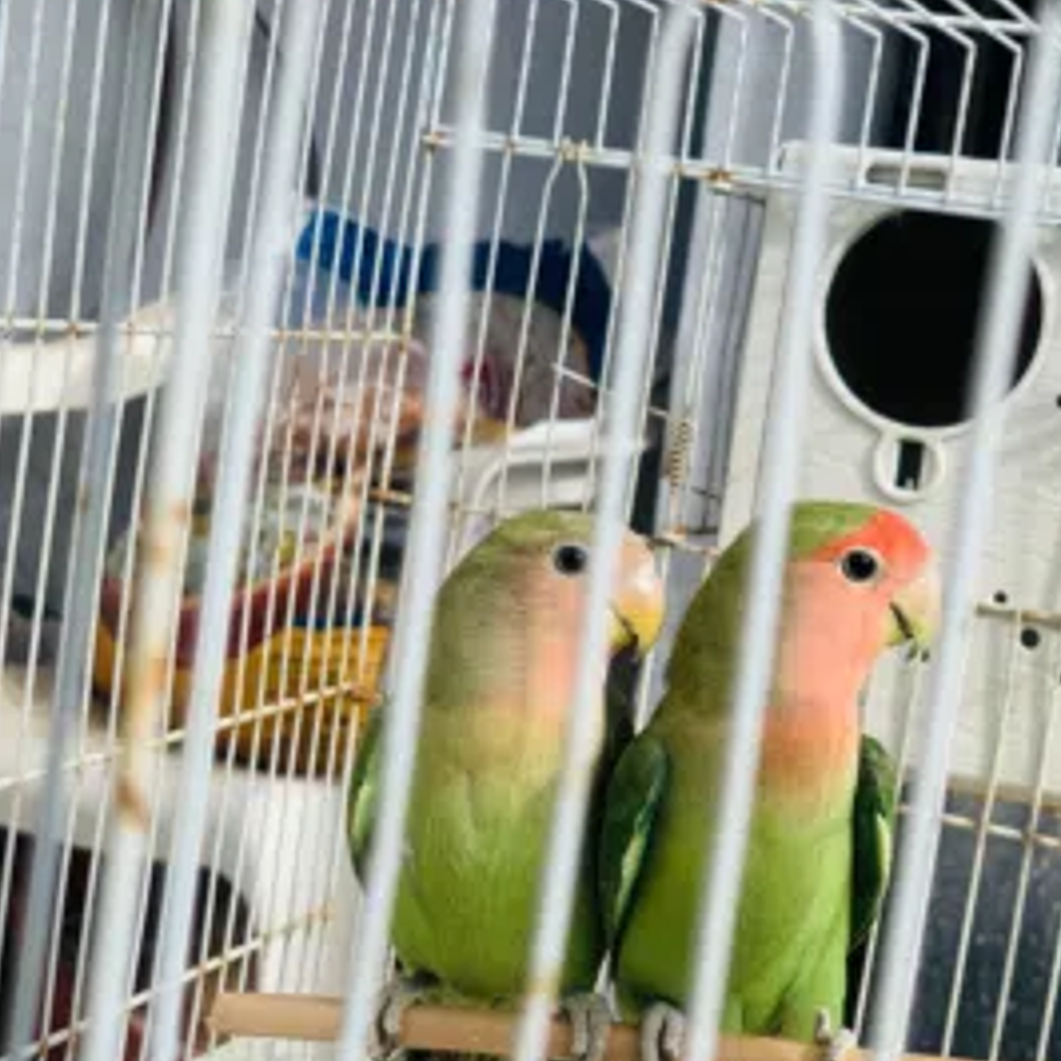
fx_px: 2393
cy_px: 546
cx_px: 582
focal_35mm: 69
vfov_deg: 25.0
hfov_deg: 25.0
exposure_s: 1/872
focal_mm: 6
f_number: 2.4
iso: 16
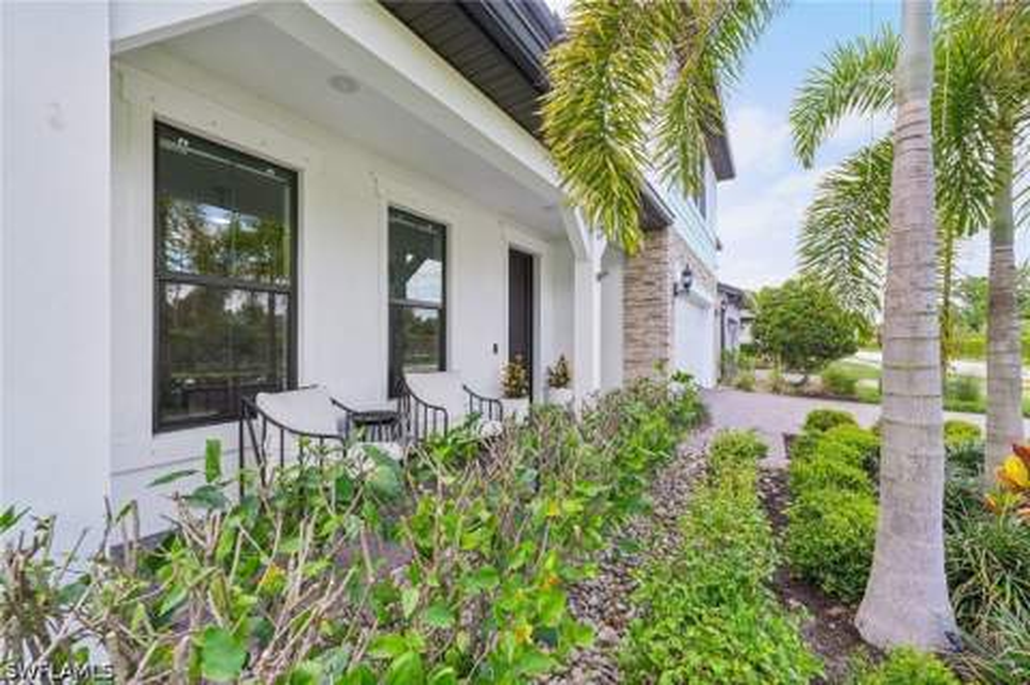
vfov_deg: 81.1
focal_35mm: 14
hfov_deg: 104.3
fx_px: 400
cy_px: 342
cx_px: 515
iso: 64
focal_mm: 14
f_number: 8
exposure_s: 1/30
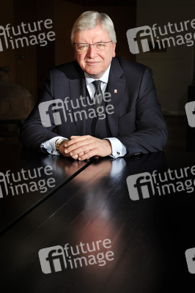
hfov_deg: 19.4
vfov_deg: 28.9
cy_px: 146
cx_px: 98
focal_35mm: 70
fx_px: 570
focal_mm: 70
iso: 200
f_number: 5
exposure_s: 1/80
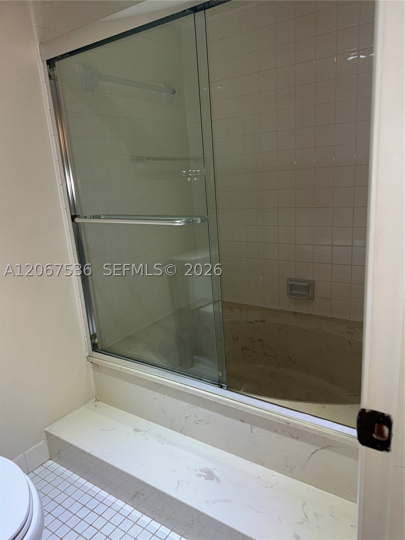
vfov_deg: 71.6
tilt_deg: -14.1
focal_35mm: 24
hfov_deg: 56.8
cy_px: 270
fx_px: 374
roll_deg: +4.3
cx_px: 202
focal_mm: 6.76
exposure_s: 1/268
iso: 50
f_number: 1.78
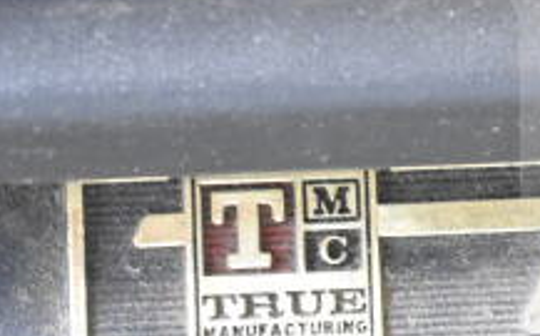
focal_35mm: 198
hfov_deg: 10.3
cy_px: 195
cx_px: 732
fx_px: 2910
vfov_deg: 6.6
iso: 4000
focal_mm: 46
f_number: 5.3
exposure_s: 1/80
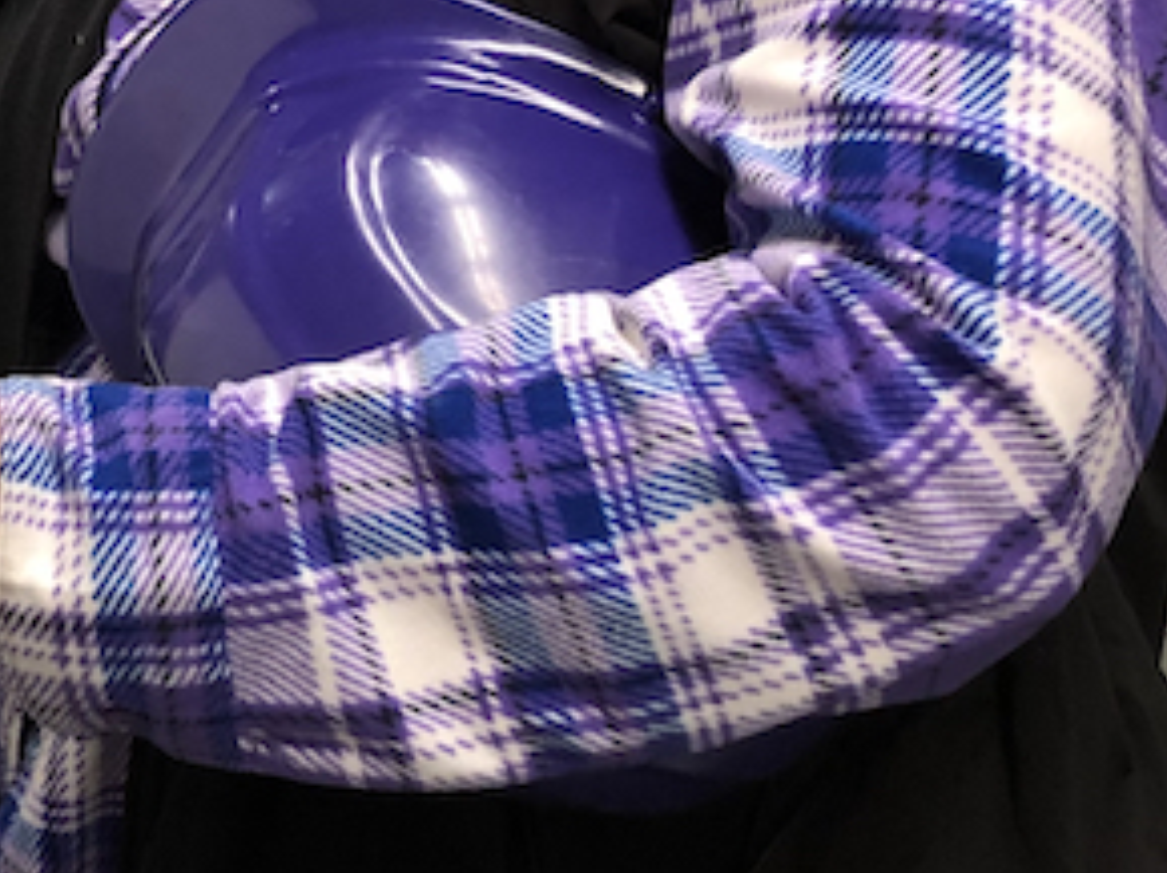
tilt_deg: -8.1
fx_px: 2931
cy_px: -412
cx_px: -382
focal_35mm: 87
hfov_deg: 20.4
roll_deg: -1.1
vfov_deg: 15.7
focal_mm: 3.99
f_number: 1.8
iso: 32
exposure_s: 1/30
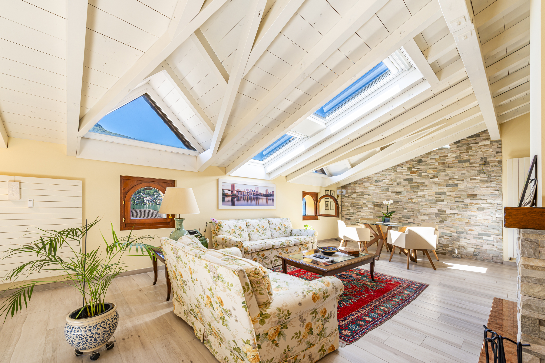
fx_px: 212
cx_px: 272
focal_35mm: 14
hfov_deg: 104.3
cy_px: 182
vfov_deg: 81.2
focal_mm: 14
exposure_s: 1/10
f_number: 9
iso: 100
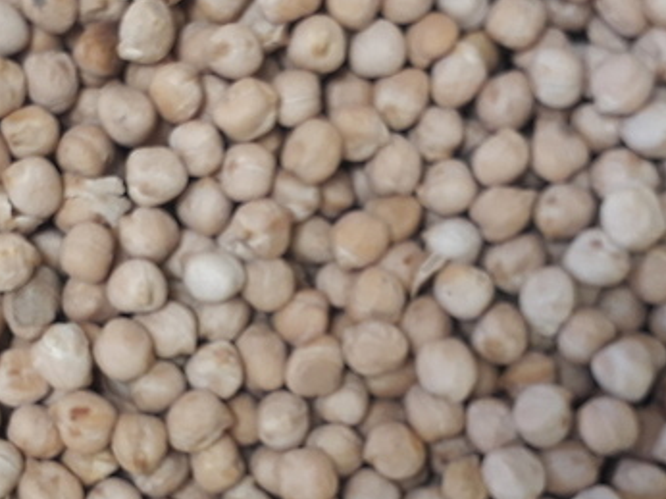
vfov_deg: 18.4
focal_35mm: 80
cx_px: 235
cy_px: 285
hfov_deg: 24.3
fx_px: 1538
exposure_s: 1/30
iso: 80
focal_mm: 3.6
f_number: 1.9
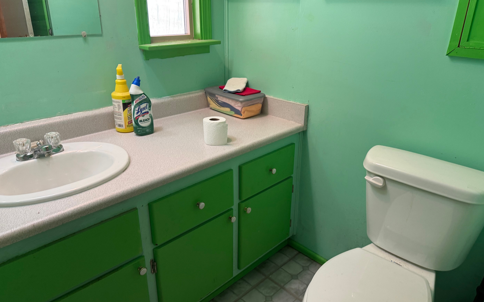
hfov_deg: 70.4
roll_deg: +0.1
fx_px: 343
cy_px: 154
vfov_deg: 47.6
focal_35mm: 26
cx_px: 246
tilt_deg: -21.4
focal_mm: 6.76
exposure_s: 1/60
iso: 250
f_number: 1.78
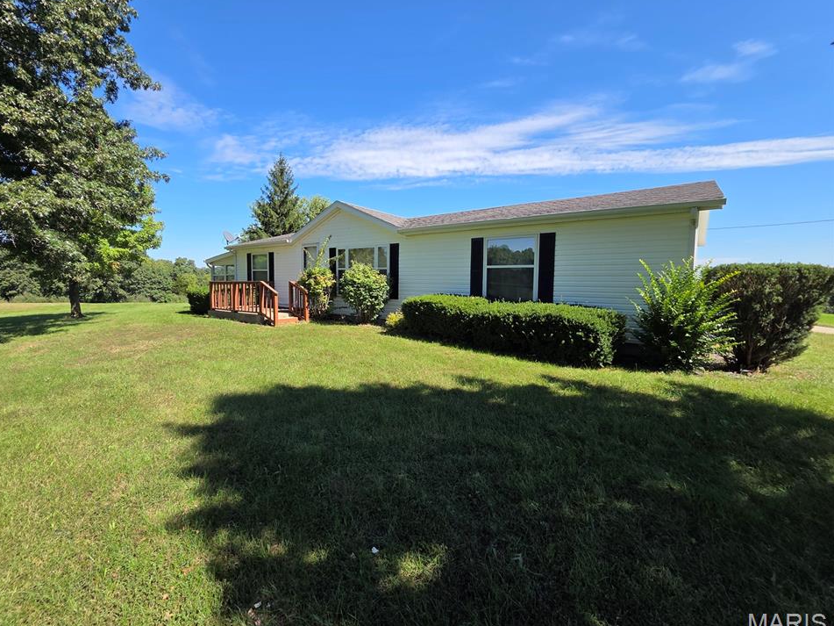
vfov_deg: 85.6
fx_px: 337
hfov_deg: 101.9
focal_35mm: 14
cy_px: 305
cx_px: 387
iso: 50
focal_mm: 2.2
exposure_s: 1/1272
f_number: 2.2
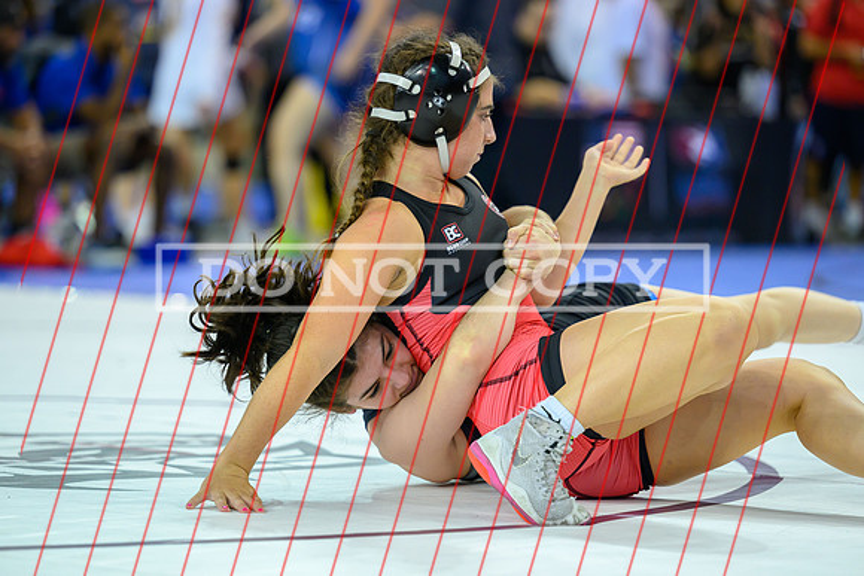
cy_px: 310
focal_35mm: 169
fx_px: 4062
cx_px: 365
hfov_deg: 12.1
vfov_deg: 8.1
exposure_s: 1/800
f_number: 2.8
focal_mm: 145
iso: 1600
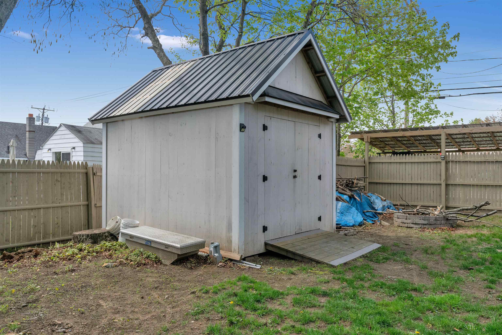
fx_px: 390
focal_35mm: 28
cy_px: 168
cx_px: 251
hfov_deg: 65.5
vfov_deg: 46.4
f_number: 8
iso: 800
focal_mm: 28
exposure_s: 1/750
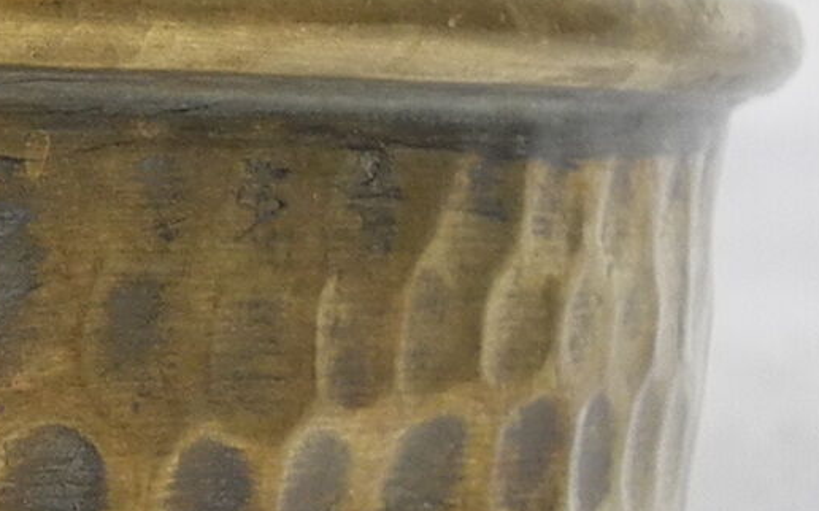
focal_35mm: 210
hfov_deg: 8.9
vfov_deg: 6.2
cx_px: -1240
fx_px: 4685
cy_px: 376
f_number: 2.8
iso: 100
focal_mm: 6
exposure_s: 1/70.4
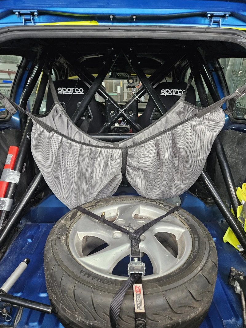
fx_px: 218
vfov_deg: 73.9
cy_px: 164
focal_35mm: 23
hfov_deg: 58.9
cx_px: 123
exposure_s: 1/120
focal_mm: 5.4
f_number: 1.8
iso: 400
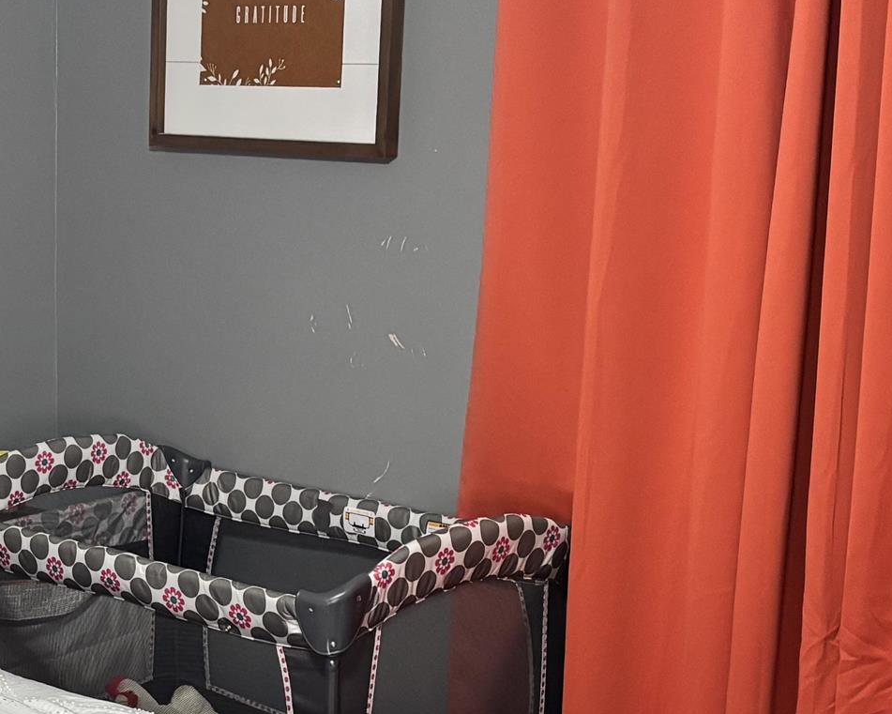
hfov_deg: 22.5
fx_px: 2165
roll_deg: -0.8
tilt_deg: -11.4
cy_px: 521
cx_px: 30
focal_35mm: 82
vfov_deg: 18.6
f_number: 1.6
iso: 400
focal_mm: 5.96
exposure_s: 1/60
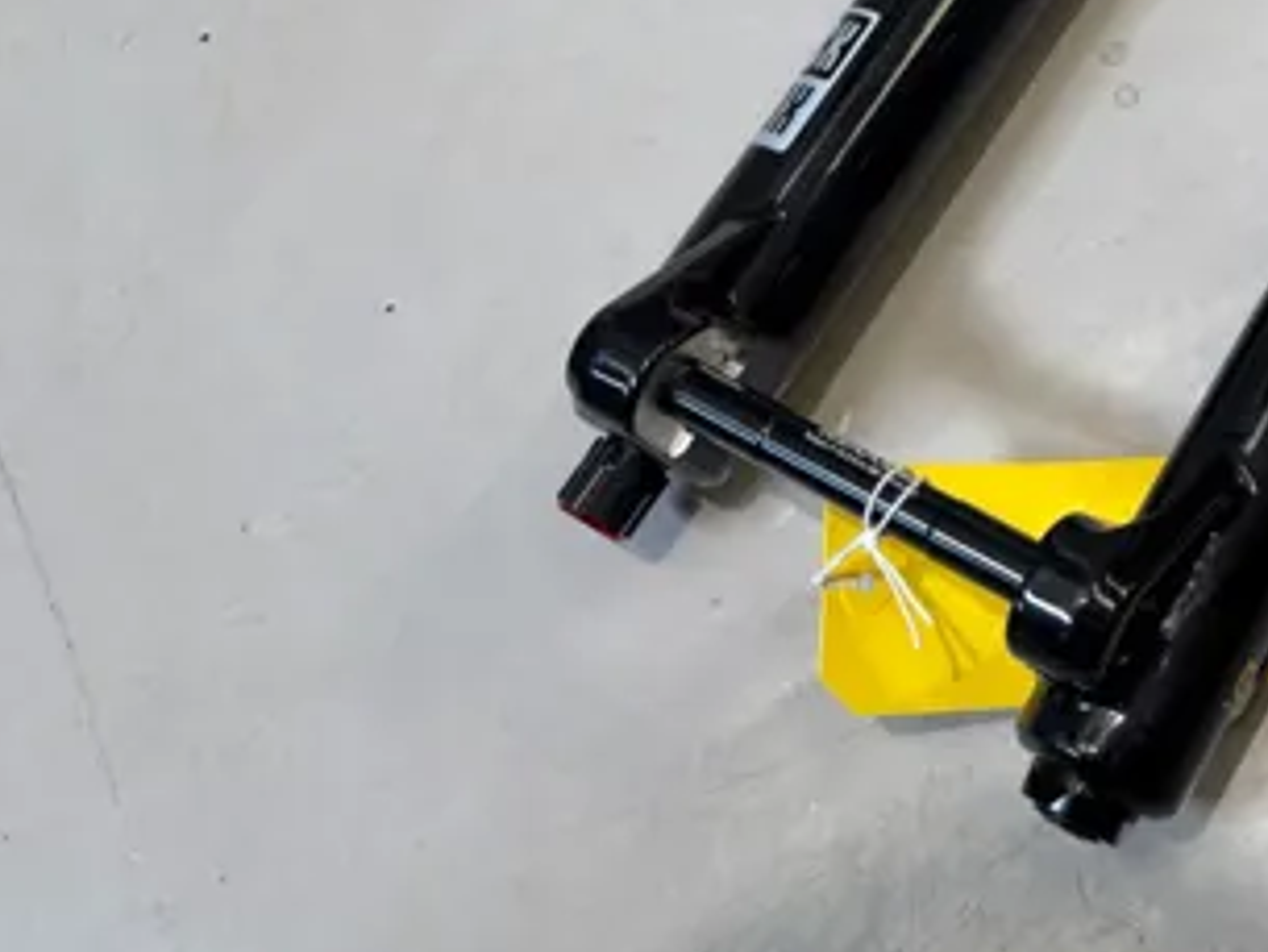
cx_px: 1571
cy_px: -233
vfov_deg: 21.4
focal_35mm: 63
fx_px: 2309
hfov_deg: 26.8
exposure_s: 1/107
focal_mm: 6.76
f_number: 1.78
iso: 100
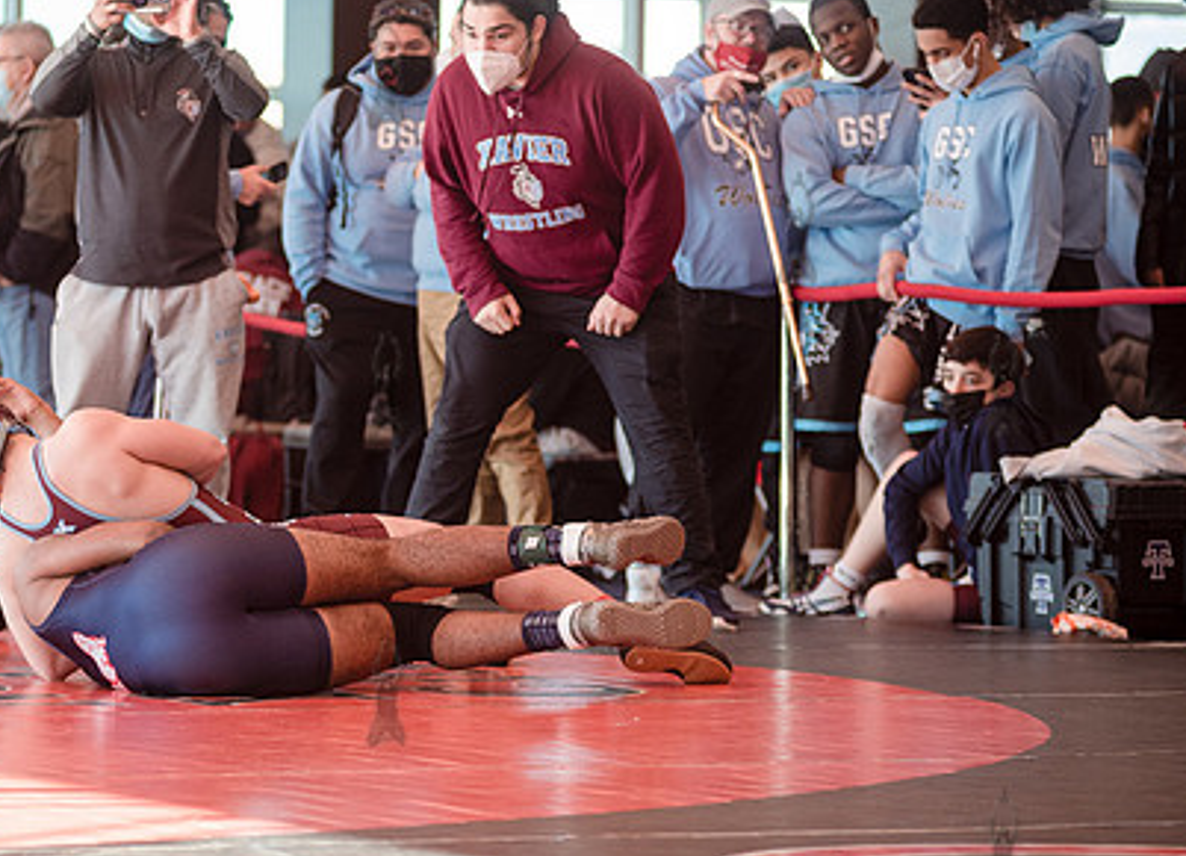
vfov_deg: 6.7
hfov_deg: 9.3
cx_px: 379
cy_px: 429
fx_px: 7300
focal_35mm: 216
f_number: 4
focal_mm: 125
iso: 400
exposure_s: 1/400
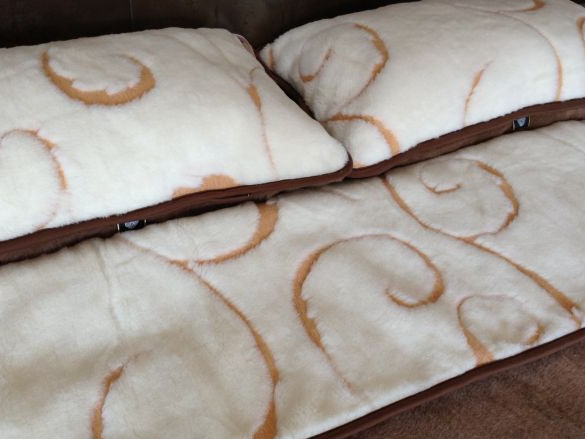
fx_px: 676
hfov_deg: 46.8
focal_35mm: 40
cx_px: 298
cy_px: 250
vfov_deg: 35.9
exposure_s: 1/40
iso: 50
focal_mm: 4.13
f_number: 2.4
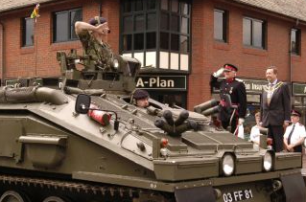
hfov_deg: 33.3
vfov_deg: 22.5
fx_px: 509
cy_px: 117
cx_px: 198
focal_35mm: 60
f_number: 6.3
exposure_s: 1/400
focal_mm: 28
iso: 400
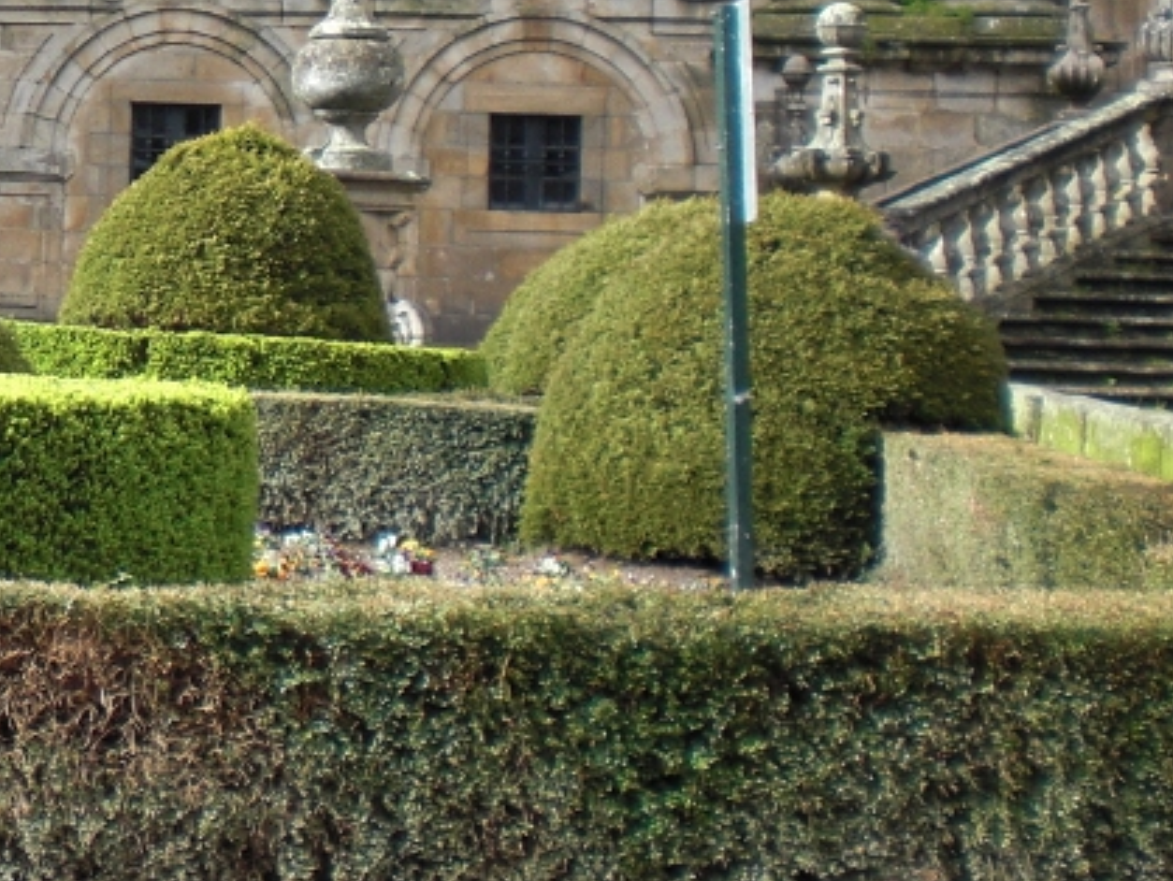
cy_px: 107
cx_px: -213
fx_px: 3153
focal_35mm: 93
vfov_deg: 15.7
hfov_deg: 19.9
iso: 64
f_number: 3.1
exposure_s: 1/125
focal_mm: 6.3
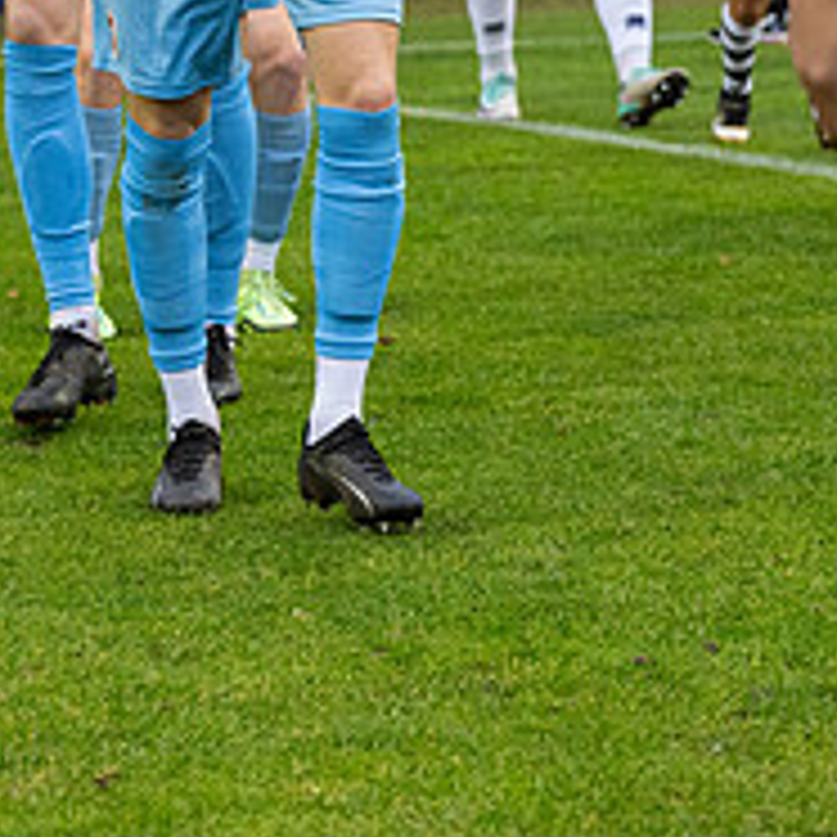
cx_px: 188
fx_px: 5909
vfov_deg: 8.1
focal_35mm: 216
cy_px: -58
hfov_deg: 8.1
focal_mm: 70
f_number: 4
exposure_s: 1/500
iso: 2000
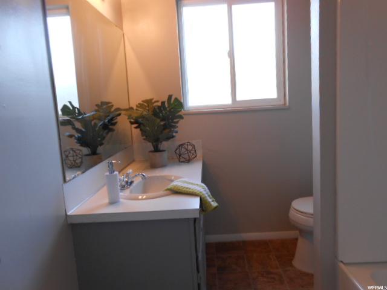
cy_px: 145
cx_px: 194
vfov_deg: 53.1
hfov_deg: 67.3
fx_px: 291
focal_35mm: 26
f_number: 3.5
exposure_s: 1/30
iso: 125
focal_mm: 4.6
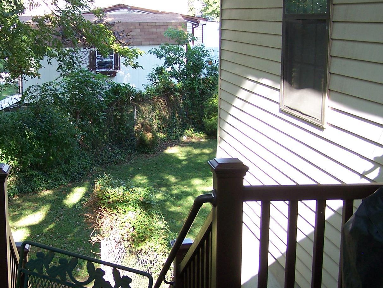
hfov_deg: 29.7
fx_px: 708
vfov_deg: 22.9
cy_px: 171
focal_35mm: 64
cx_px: 91
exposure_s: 1/80
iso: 80
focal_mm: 6.3
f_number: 2.8
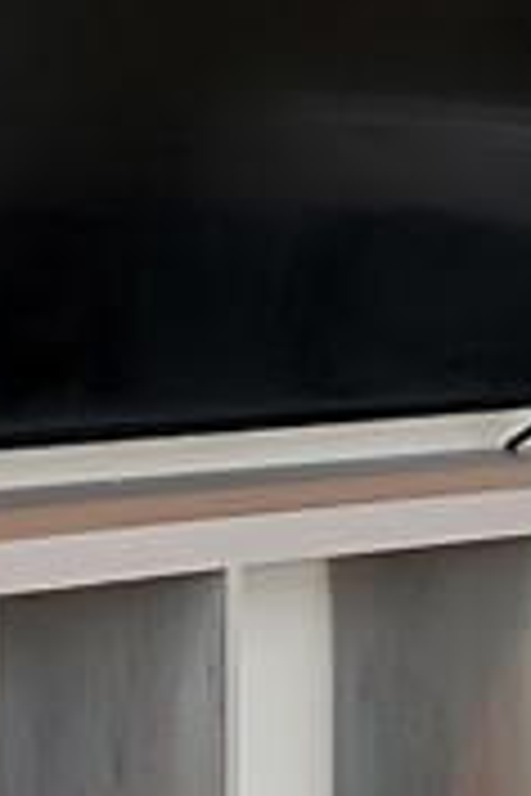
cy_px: 108
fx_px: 3009
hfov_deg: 8.1
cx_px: 1778
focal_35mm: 136
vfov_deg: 14.9
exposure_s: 1/6
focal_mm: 12
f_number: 9
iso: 640
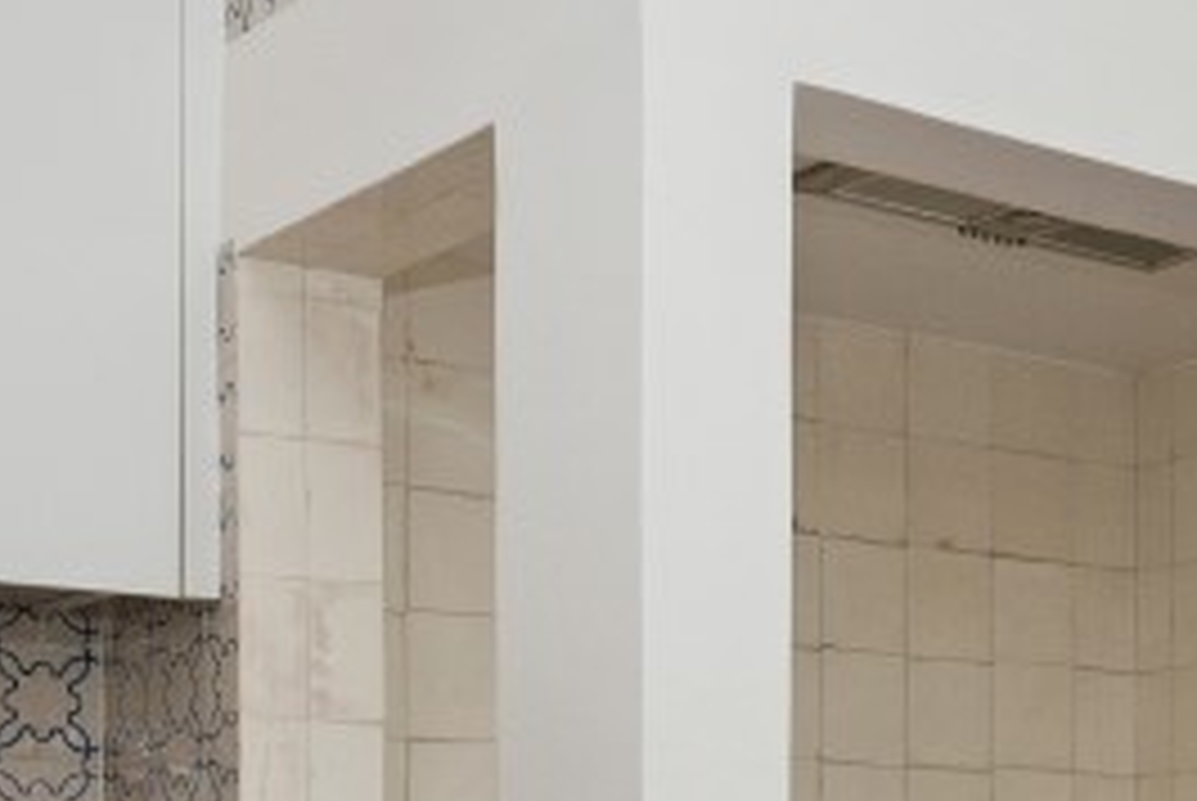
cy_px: 796
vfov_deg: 18.3
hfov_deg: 27.6
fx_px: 2430
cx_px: 747
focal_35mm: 73
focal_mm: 12
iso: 320
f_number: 8
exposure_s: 1/15
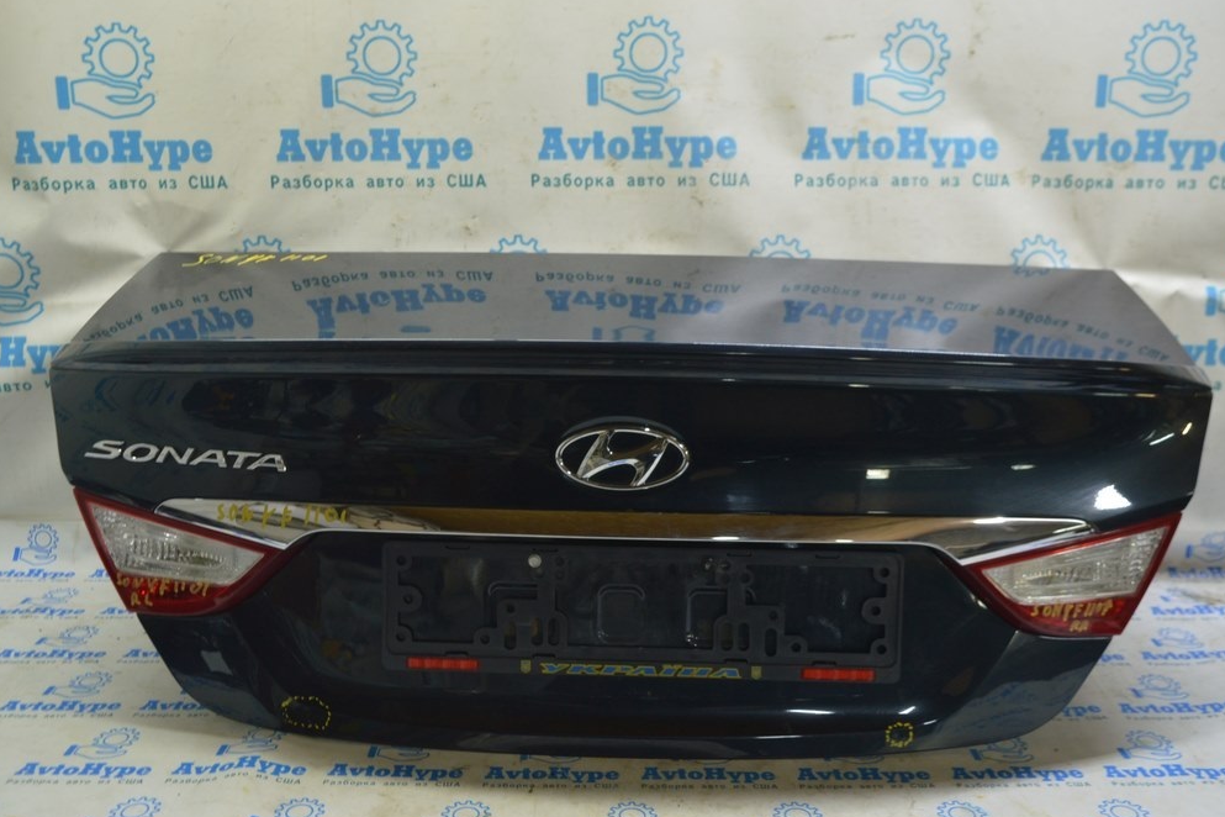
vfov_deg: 38.9
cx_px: 608
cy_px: 405
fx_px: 1157
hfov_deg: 55.8
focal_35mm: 34
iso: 400
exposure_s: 1/20
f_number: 5.6
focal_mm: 22
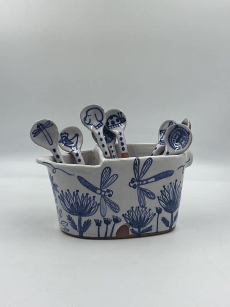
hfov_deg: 30.3
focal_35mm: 48
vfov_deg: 39.7
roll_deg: -1.2
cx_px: 115
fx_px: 425
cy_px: 154
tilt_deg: -13.7
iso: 64
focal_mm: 6.86
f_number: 1.78
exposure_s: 1/421
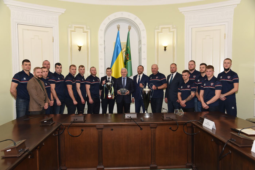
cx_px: 128
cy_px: 85
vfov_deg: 42.4
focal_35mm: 31
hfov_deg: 60.3
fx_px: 220
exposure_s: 1/200
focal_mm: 31
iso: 1000
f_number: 5
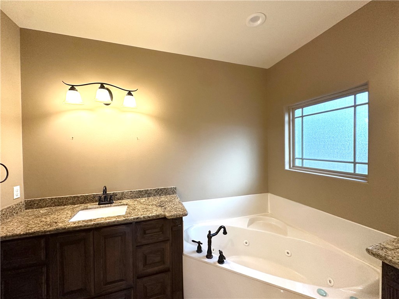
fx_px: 161
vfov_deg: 85.7
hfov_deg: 102.1
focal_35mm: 14
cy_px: 150
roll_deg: +0.6
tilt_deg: -1.1
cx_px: 200
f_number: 2.2
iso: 200
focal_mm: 2.22
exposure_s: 1/120
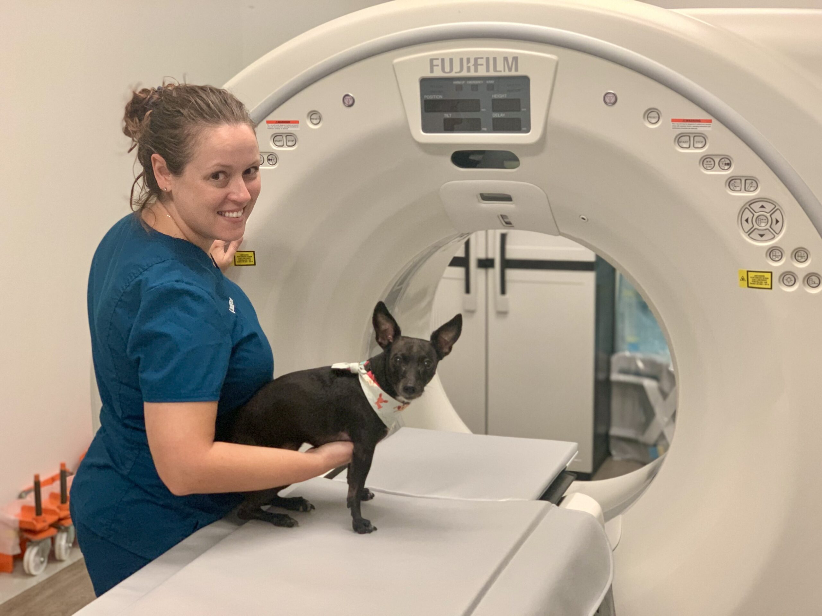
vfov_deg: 28.0
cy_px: 308
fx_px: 1235
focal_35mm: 52
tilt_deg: -10.8
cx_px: 411
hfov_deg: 36.8
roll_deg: +0.2
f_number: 2.4
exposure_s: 1/60
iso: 200
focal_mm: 6
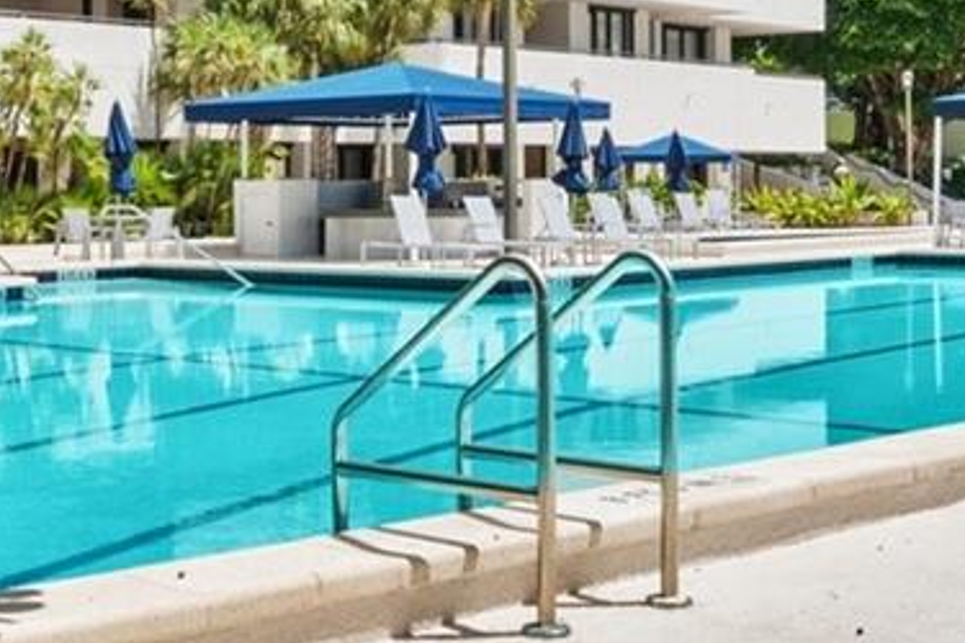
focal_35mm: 64
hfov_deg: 31.2
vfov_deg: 21.2
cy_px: 293
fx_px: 1715
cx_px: 319
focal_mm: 10
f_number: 8
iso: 200
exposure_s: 1/400
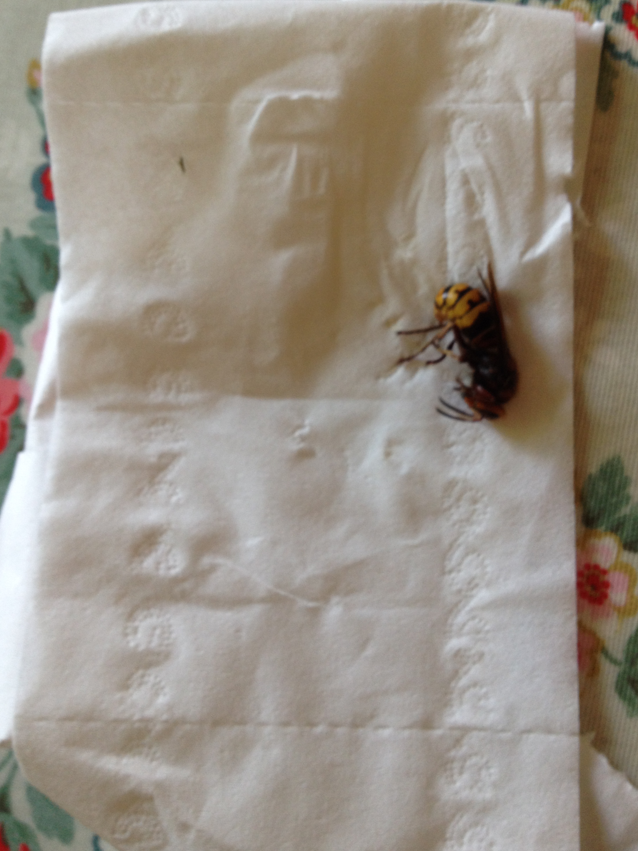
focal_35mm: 39
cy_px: 392
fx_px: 958
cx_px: 325
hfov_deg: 36.8
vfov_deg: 47.8
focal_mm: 4.28
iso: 80
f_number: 2.4
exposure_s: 1/20
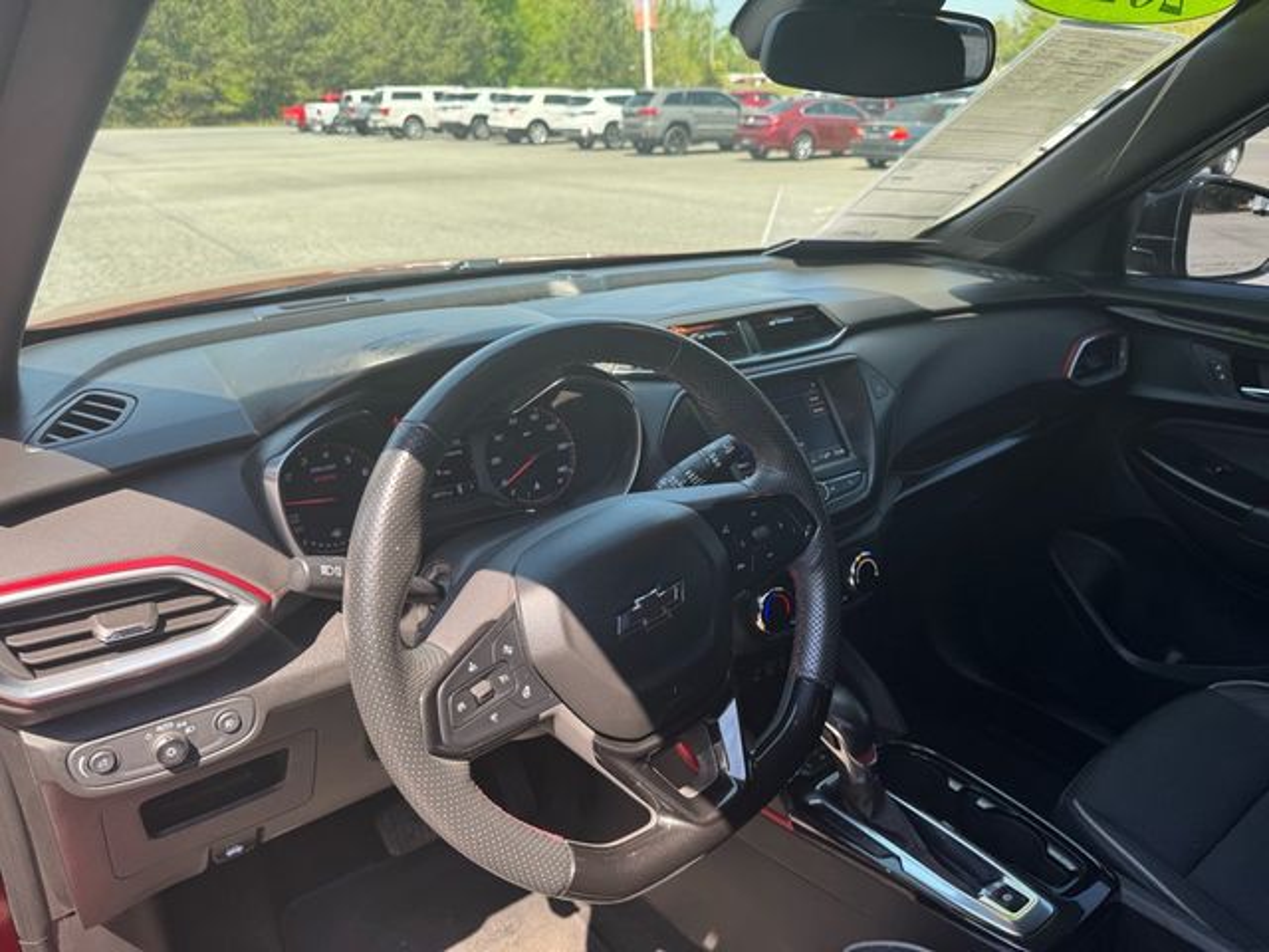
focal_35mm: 24
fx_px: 880
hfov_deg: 71.6
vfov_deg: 56.8
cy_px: 476
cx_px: 634
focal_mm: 6.76
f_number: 1.78
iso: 80
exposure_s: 1/527
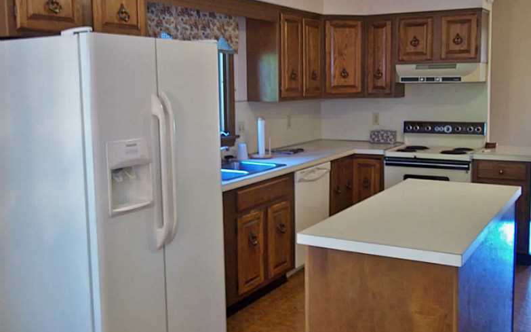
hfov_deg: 50.4
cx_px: 271
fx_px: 564
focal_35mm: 39
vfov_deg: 32.7
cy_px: 144
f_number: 3.1
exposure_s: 1/8
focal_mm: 6.5
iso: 185
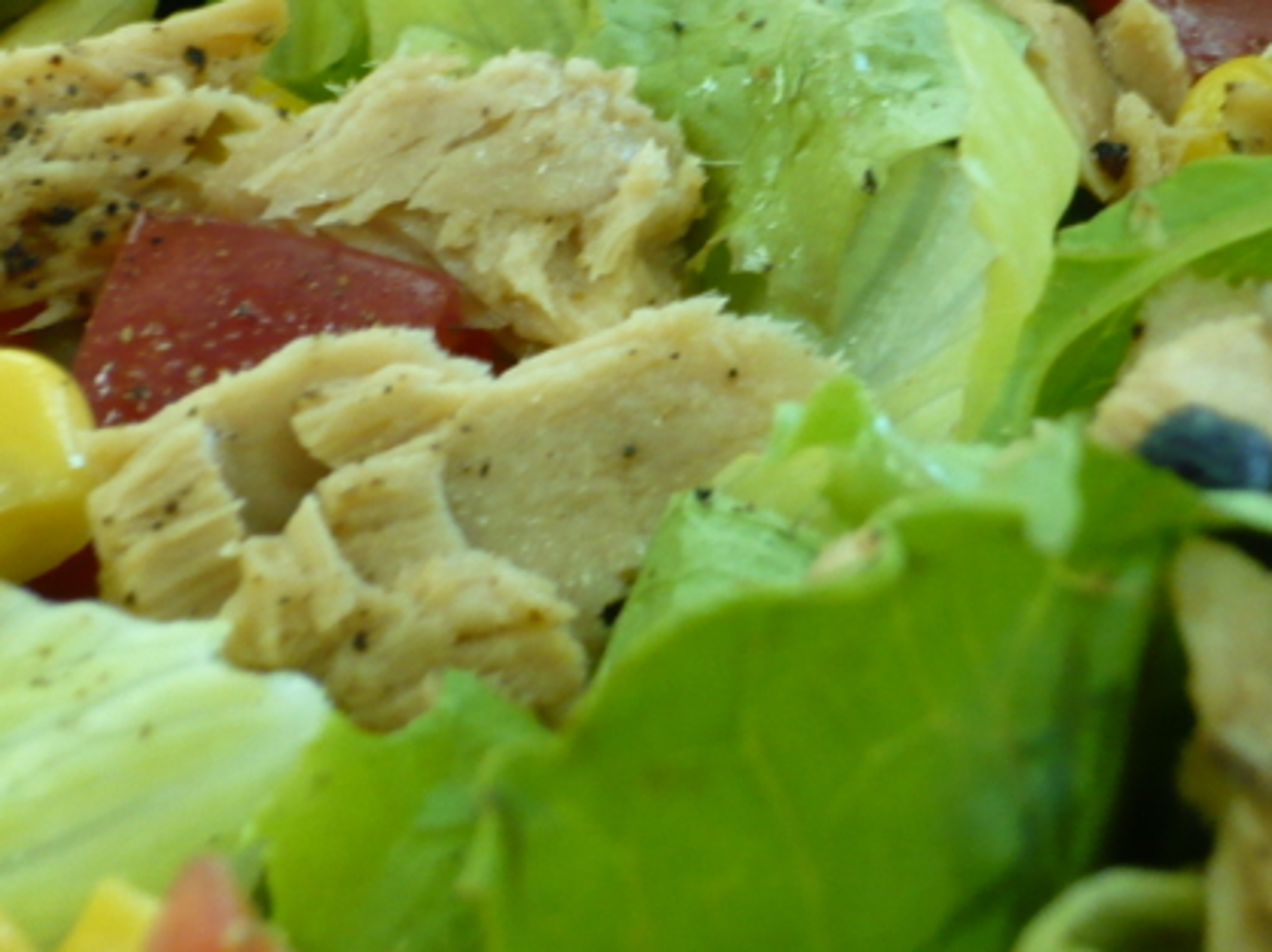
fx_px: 7382
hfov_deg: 9.8
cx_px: 746
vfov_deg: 7.4
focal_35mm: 201
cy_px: 219
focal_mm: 17.4
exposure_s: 1/13
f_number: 5
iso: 200
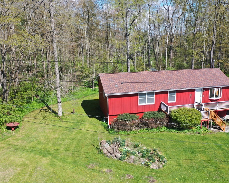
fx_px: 217
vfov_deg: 45.8
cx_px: 128
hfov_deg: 55.5
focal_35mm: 32
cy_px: 92
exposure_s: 1/1000
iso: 100
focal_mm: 10.26
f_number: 2.8
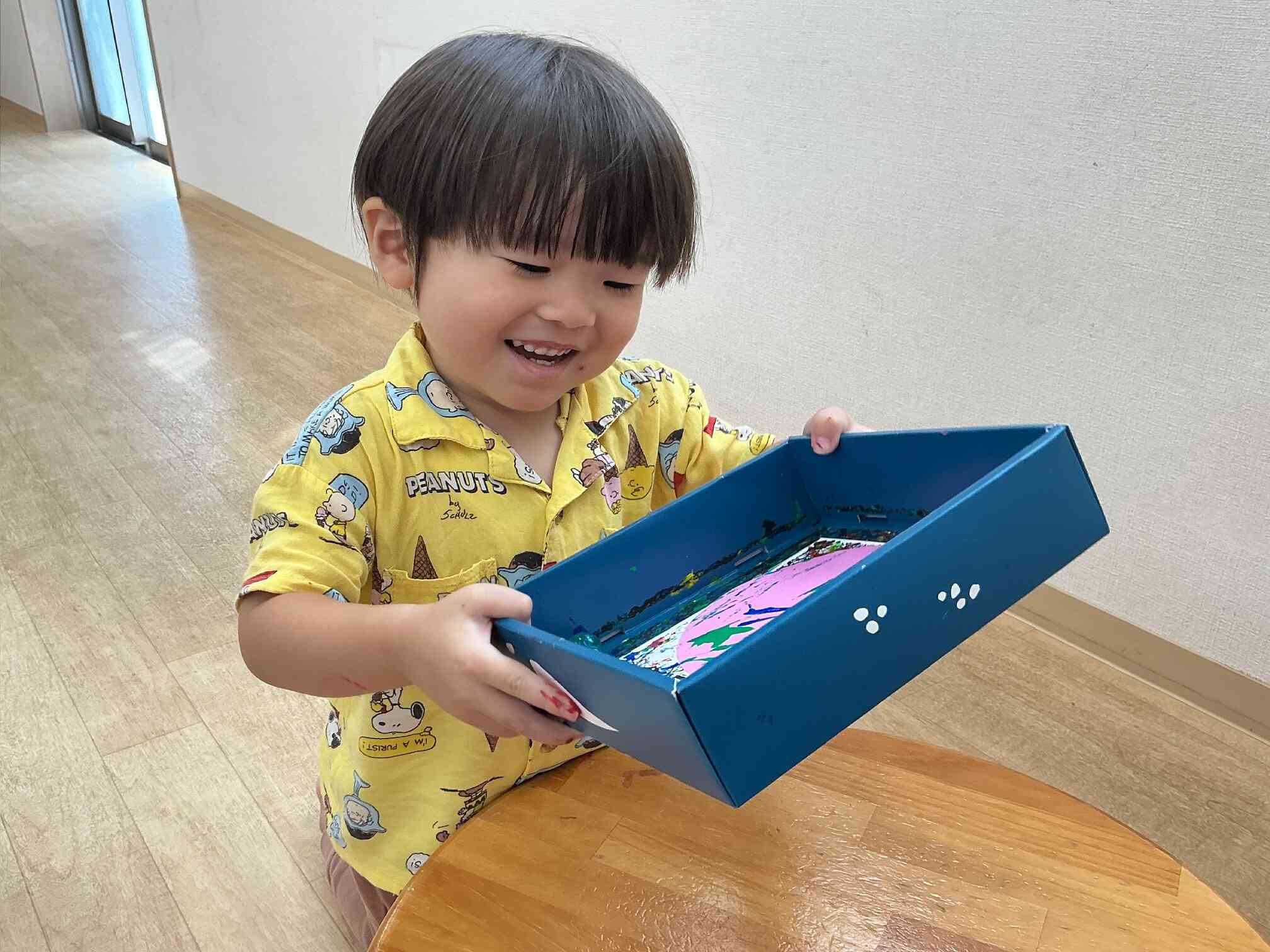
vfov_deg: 48.2
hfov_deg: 61.7
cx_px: 635
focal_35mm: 29
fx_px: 1064
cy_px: 476
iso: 40
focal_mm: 3
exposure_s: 1/120
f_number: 1.8
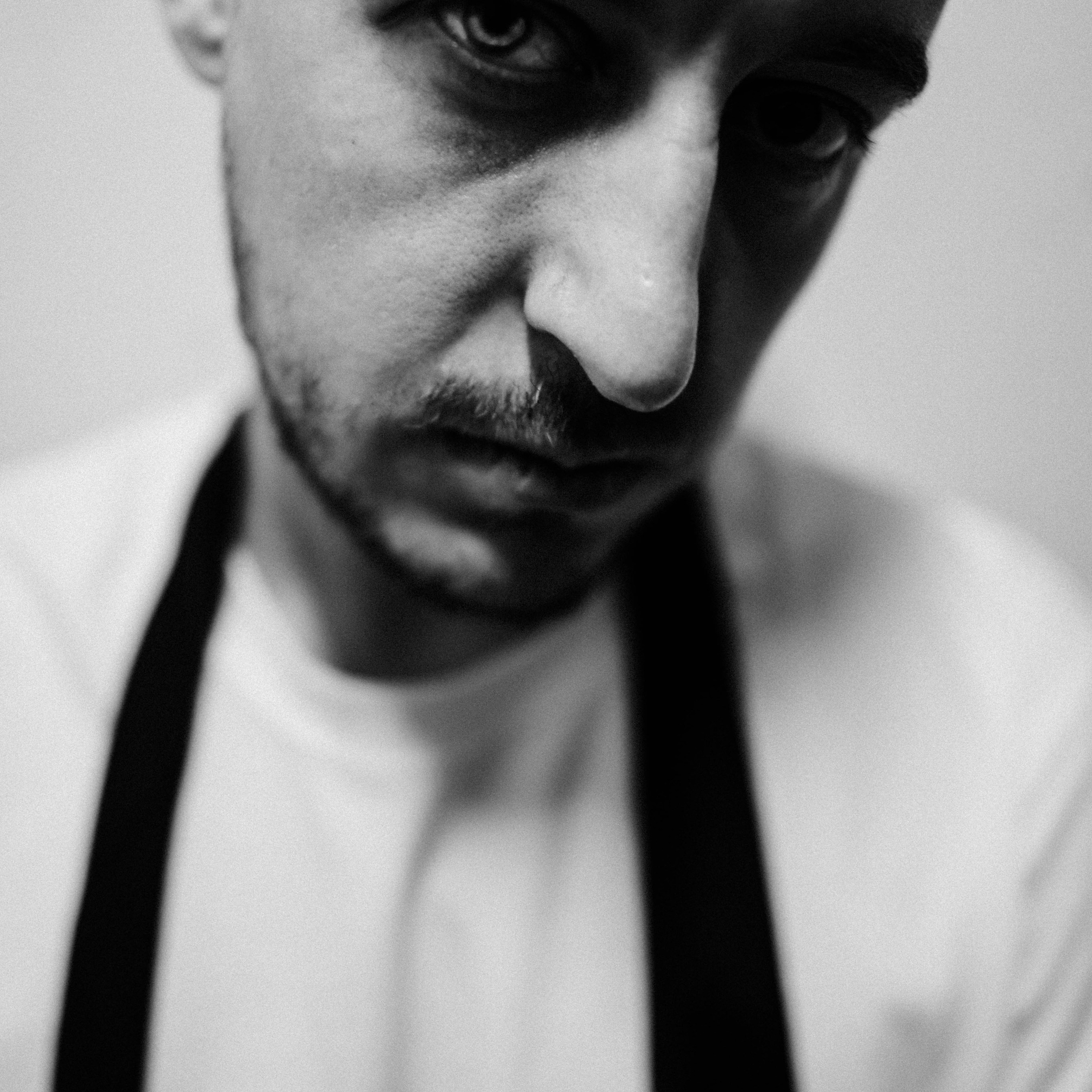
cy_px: 407
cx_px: 543
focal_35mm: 31
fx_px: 1106
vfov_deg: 52.0
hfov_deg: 52.5
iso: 100
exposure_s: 1/60
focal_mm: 24
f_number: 1.4
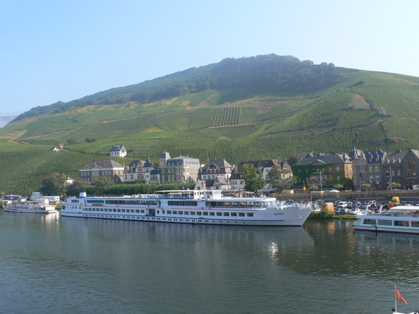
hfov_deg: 54.0
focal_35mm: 34
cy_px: 157
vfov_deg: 41.8
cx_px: 210
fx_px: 412
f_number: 4
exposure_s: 1/320
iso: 80
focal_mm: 6.3
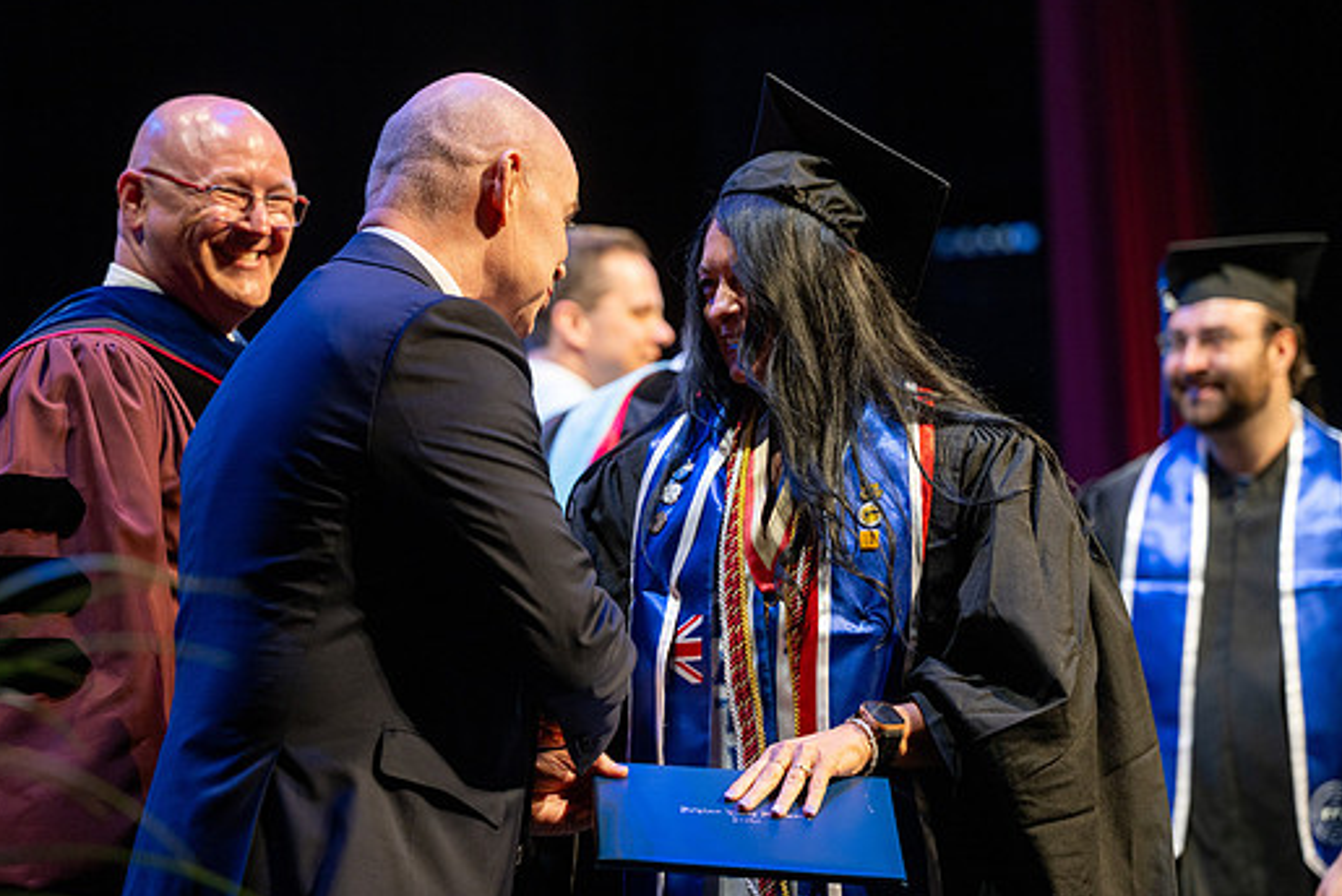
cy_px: 426
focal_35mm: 116
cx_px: 618
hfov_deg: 17.6
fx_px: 4326
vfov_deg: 11.8
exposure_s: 1/200
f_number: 2.8
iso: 400
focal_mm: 103
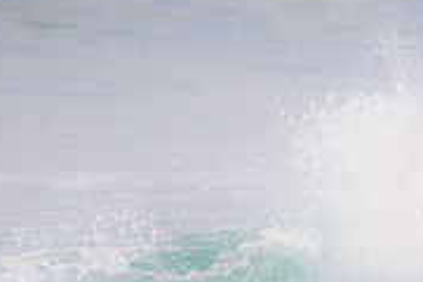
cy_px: 344
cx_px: 571
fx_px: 27258
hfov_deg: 0.9
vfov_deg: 0.6
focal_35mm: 2320
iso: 2000
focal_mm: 720
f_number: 11
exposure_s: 1/1600
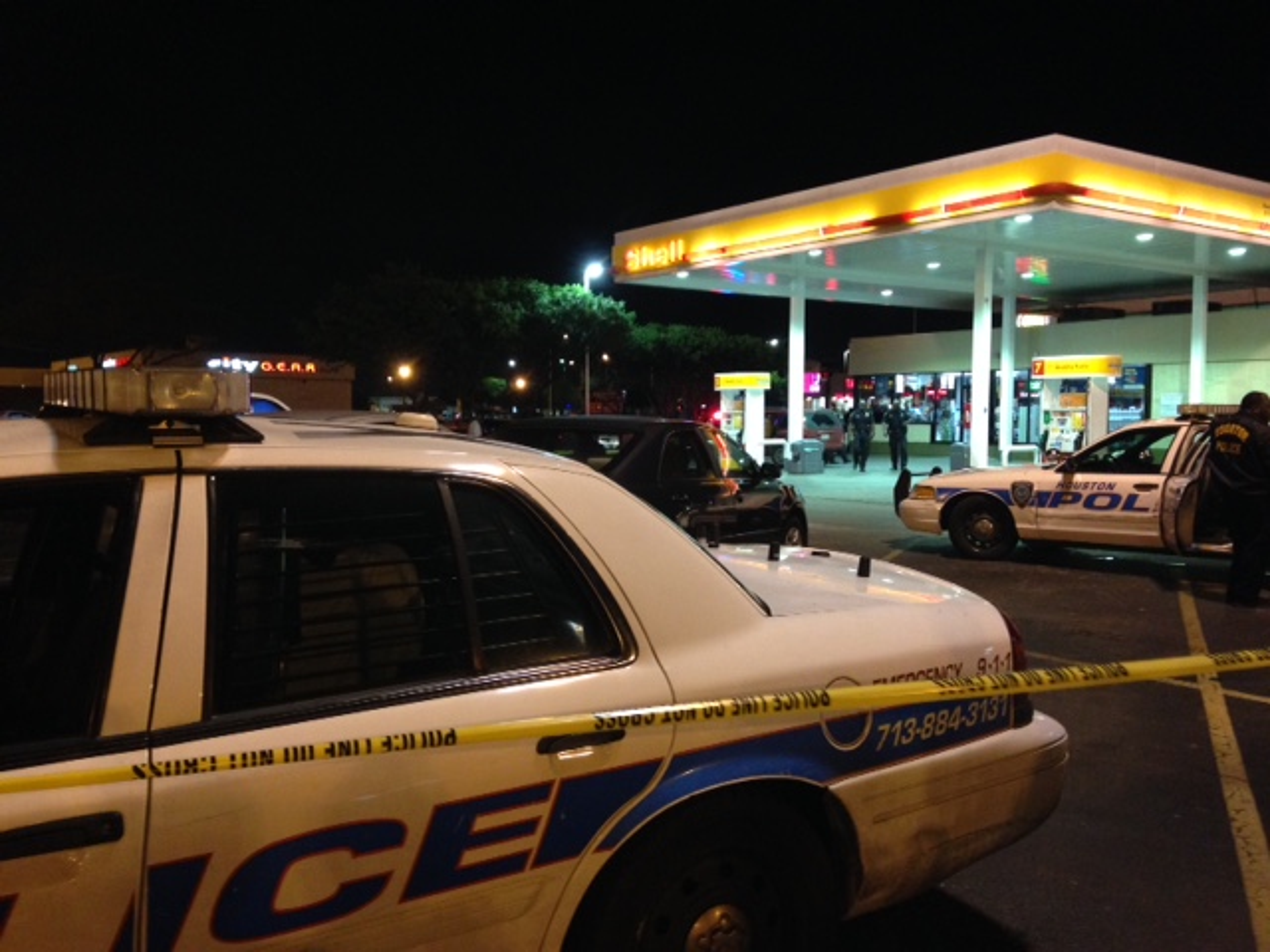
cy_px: 476
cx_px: 635
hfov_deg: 55.4
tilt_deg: -3.7
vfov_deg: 42.9
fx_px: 1211
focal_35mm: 33
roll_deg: +0.1
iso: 250
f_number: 2.4
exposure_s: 1/20
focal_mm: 4.12
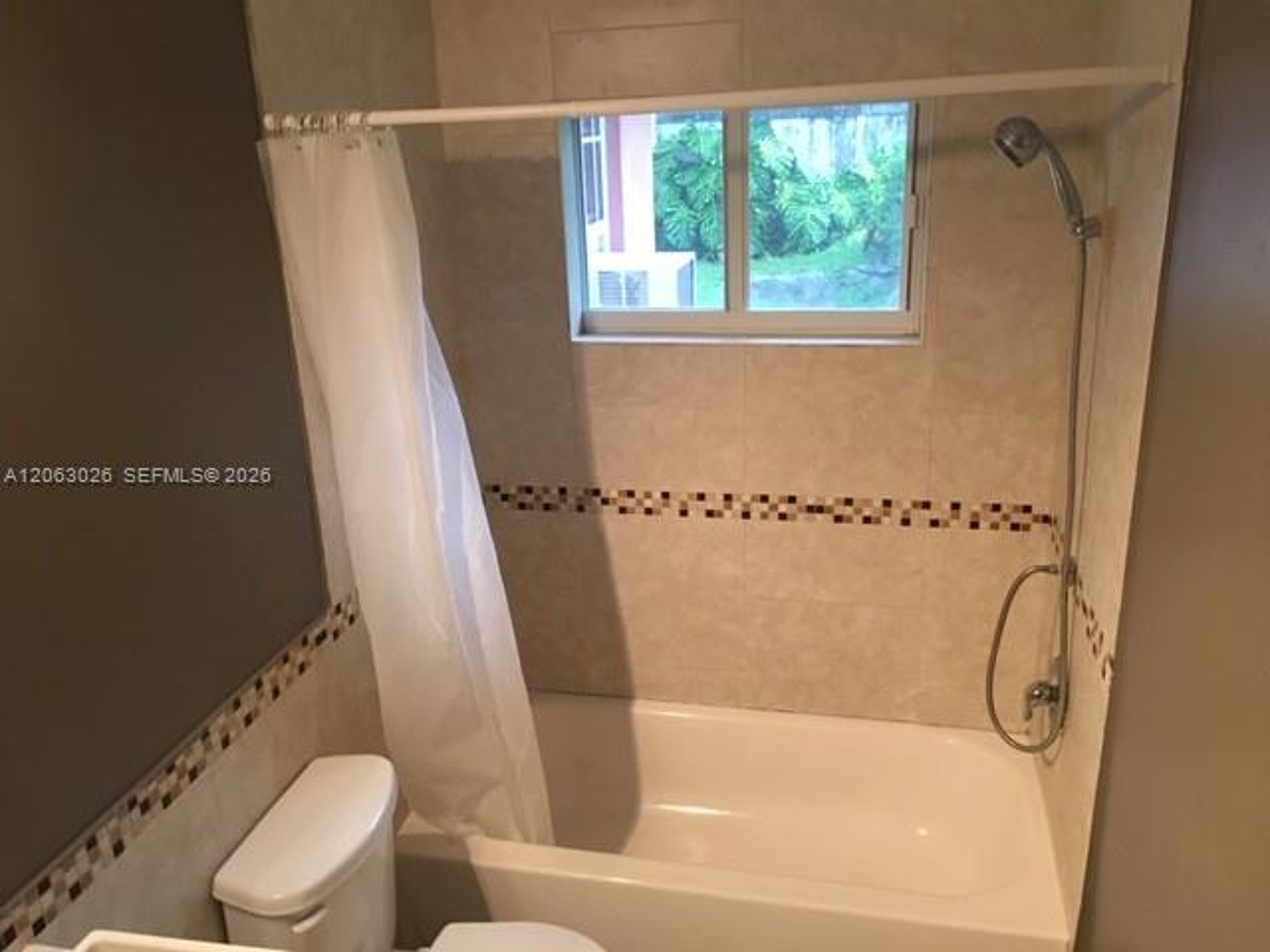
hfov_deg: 61.7
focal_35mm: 29
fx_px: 1064
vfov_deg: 48.2
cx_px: 635
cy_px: 476
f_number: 2.2
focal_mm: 4.15
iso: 64
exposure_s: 1/15
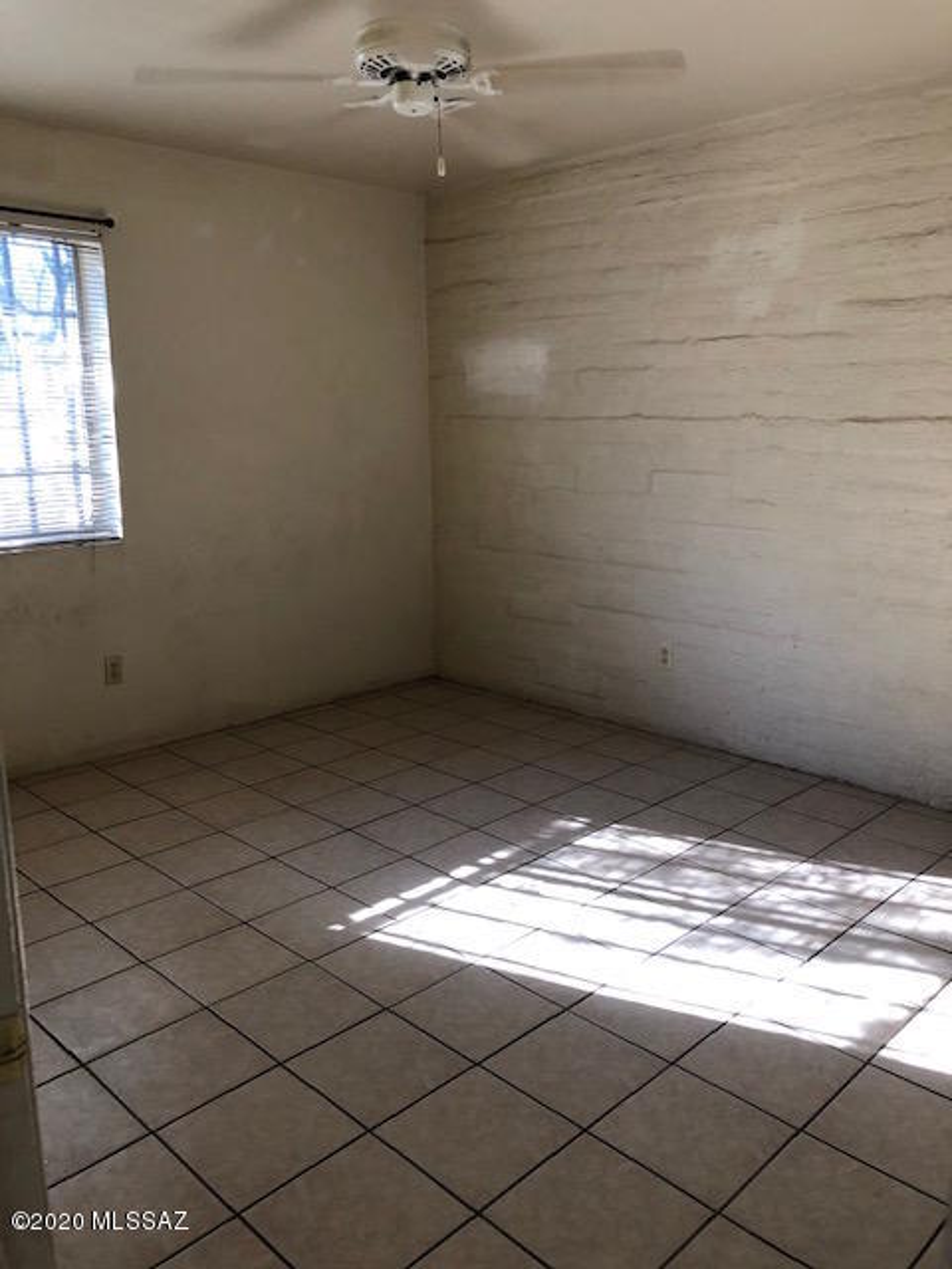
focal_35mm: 28
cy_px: 634
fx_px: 1027
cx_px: 476
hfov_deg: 49.7
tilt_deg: -11.7
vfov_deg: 63.4
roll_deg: -0.2
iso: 40
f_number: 1.8
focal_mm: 3.99
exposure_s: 1/24
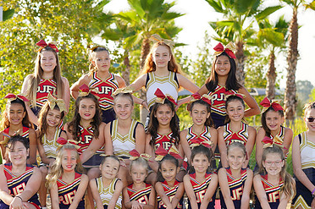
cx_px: 148
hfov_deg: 13.2
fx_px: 1363
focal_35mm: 156
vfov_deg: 8.8
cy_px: 156
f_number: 5
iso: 100
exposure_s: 1/250
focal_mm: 100
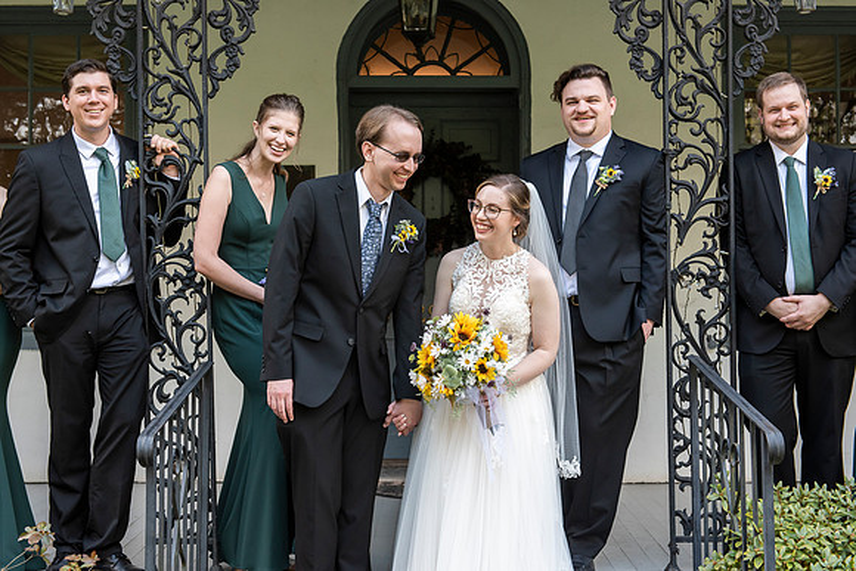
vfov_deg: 26.2
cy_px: 285
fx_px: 1230
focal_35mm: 52
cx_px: 422
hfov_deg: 38.4
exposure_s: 1/200
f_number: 5.6
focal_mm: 50
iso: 640
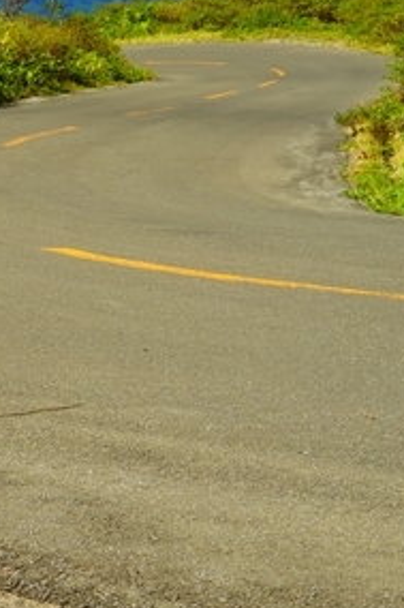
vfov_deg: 16.1
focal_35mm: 127
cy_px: 148
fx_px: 2140
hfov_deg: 10.4
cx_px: -216
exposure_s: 1/90
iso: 100
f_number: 6.7
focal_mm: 45
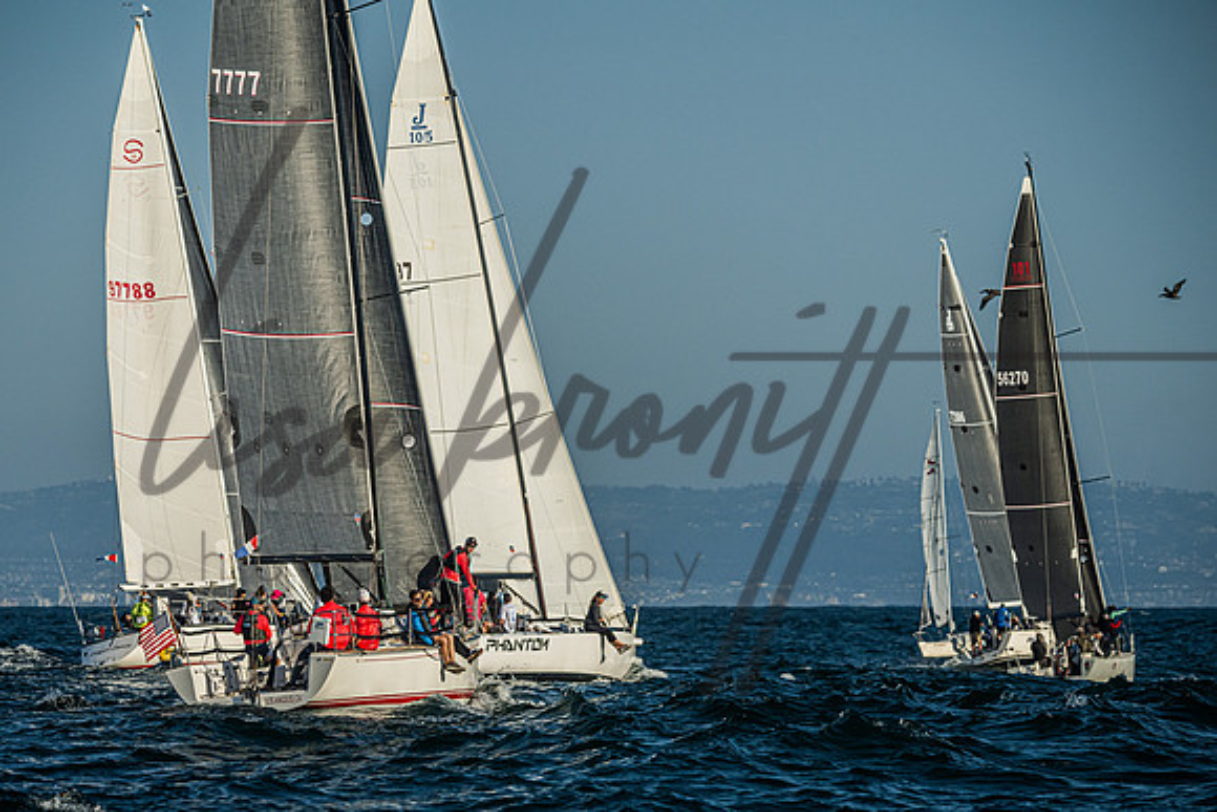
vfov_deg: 6.3
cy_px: 470
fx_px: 7391
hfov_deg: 9.4
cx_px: 542
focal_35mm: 219
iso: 400
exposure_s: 1/8000
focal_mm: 185
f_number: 5.6
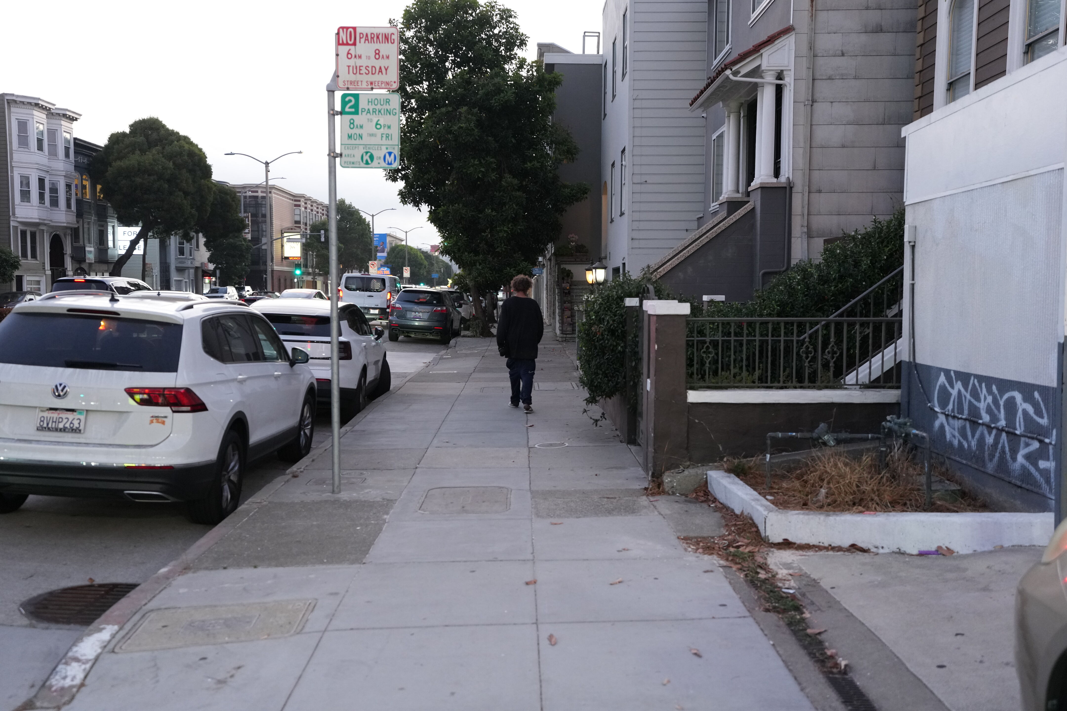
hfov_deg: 54.4
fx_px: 1037
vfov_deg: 37.9
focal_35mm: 35
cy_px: 356
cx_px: 534
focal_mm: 35
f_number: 2.8
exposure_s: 1/125
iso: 2500
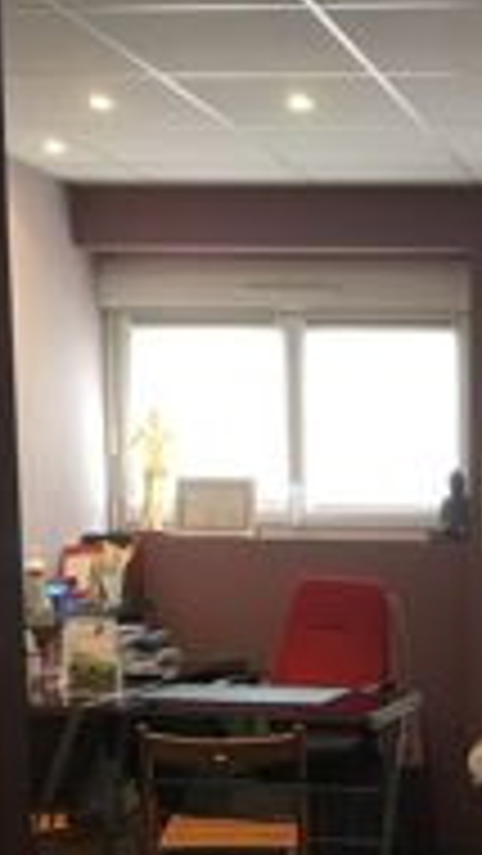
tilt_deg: -6.4
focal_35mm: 71
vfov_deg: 28.6
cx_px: 595
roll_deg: -1.6
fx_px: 1612
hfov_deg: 16.3
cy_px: 767
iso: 40
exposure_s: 1/17
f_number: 2.2
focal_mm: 4.15
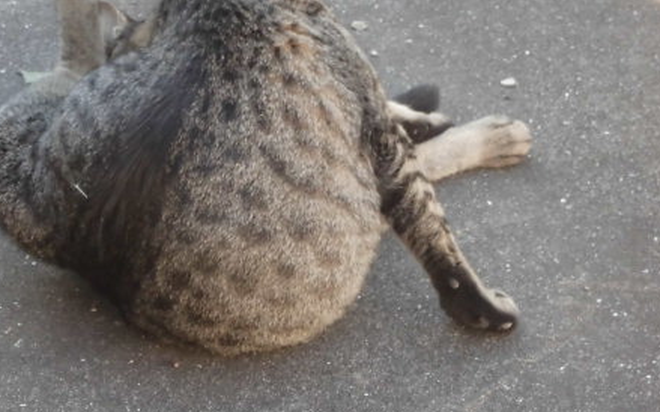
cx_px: 212
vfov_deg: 6.1
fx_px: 3866
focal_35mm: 215
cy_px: 191
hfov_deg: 9.7
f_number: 6.2
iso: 400
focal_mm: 24.8
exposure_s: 1/60
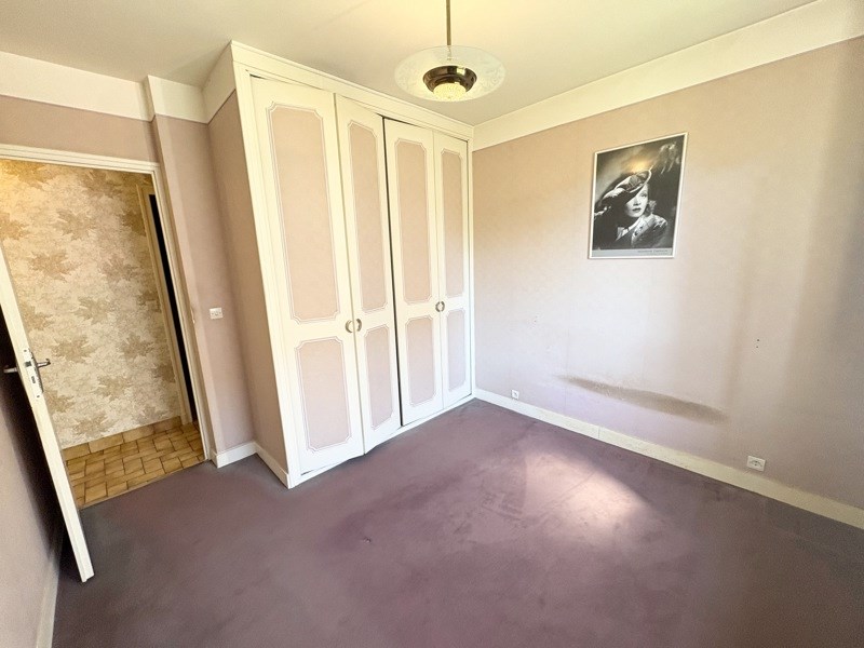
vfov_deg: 85.7
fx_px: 349
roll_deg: +2.1
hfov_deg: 102.1
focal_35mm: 14
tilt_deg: -11.3
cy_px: 324
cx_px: 432
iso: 200
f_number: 2.2
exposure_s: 1/100
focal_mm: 2.22
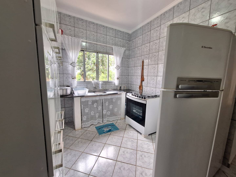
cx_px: 118
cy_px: 88
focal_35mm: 13
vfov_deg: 89.9
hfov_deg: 106.2
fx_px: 89
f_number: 2.2
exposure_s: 1/40
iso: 80
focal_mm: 1.74
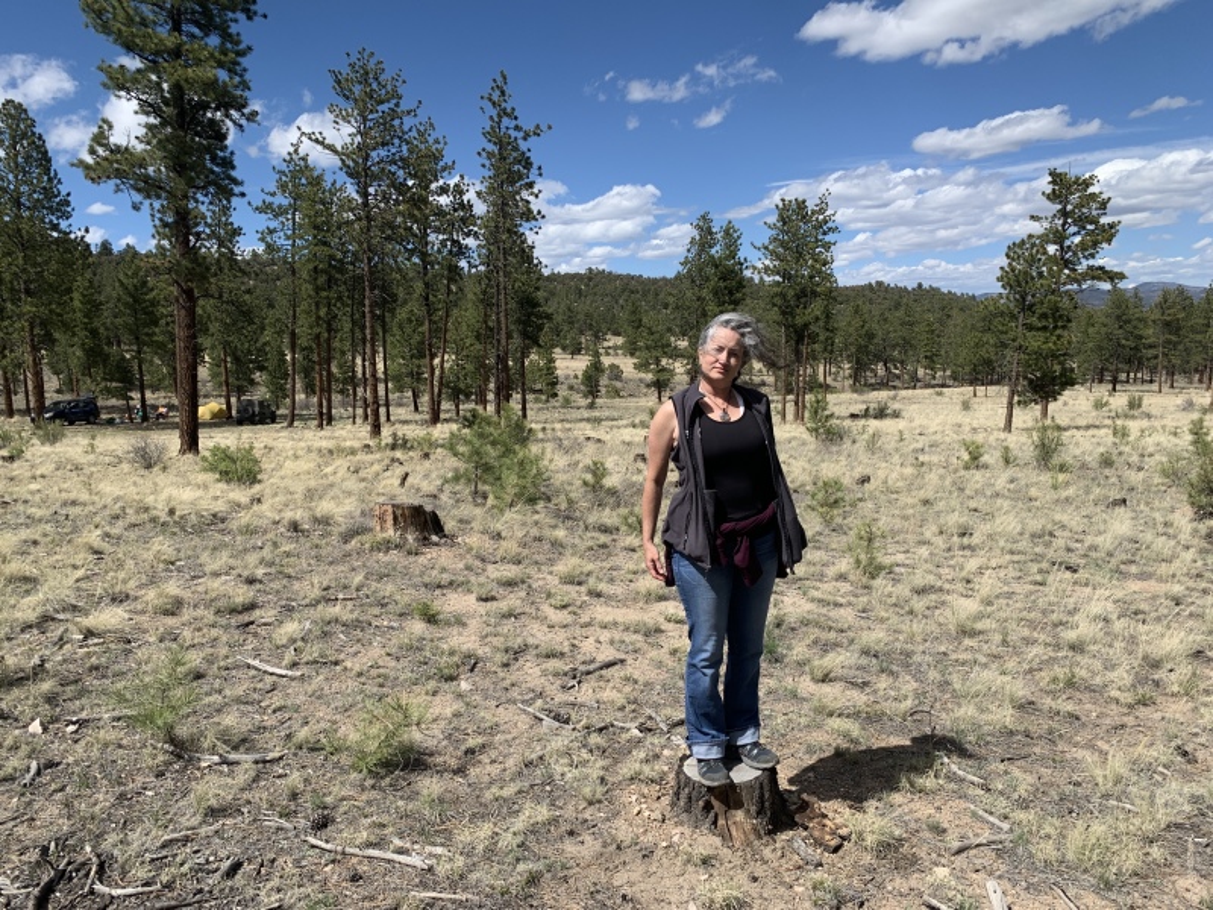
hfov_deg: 67.3
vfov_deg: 53.1
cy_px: 455
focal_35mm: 26
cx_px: 606
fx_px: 911
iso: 25
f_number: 1.8
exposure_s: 1/2421
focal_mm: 4.25
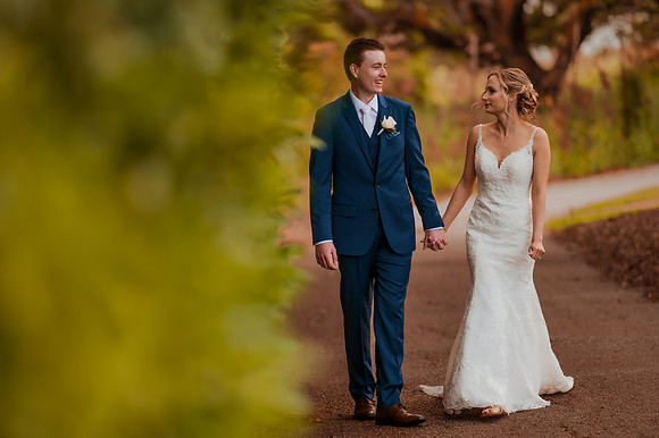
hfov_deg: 15.2
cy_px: 219
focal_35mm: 135
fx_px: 2470
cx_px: 330
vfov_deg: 10.1
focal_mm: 135
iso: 320
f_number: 1.8
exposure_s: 1/800
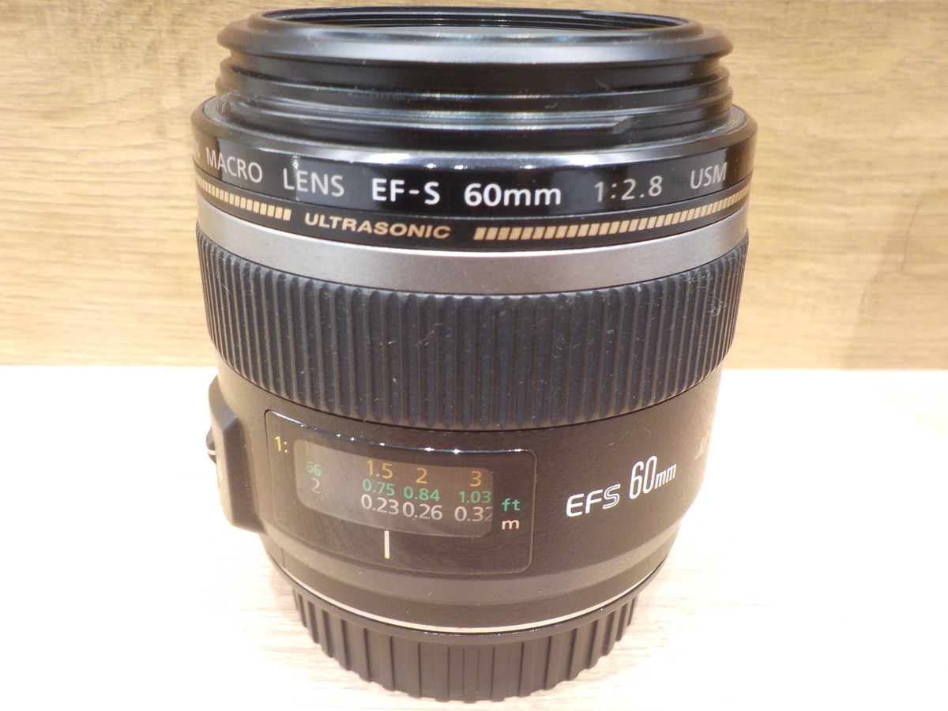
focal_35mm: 30
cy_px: 356
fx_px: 822
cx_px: 474
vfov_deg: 46.8
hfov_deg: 60.0
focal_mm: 4.1
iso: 160
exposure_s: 1/30
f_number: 3.3
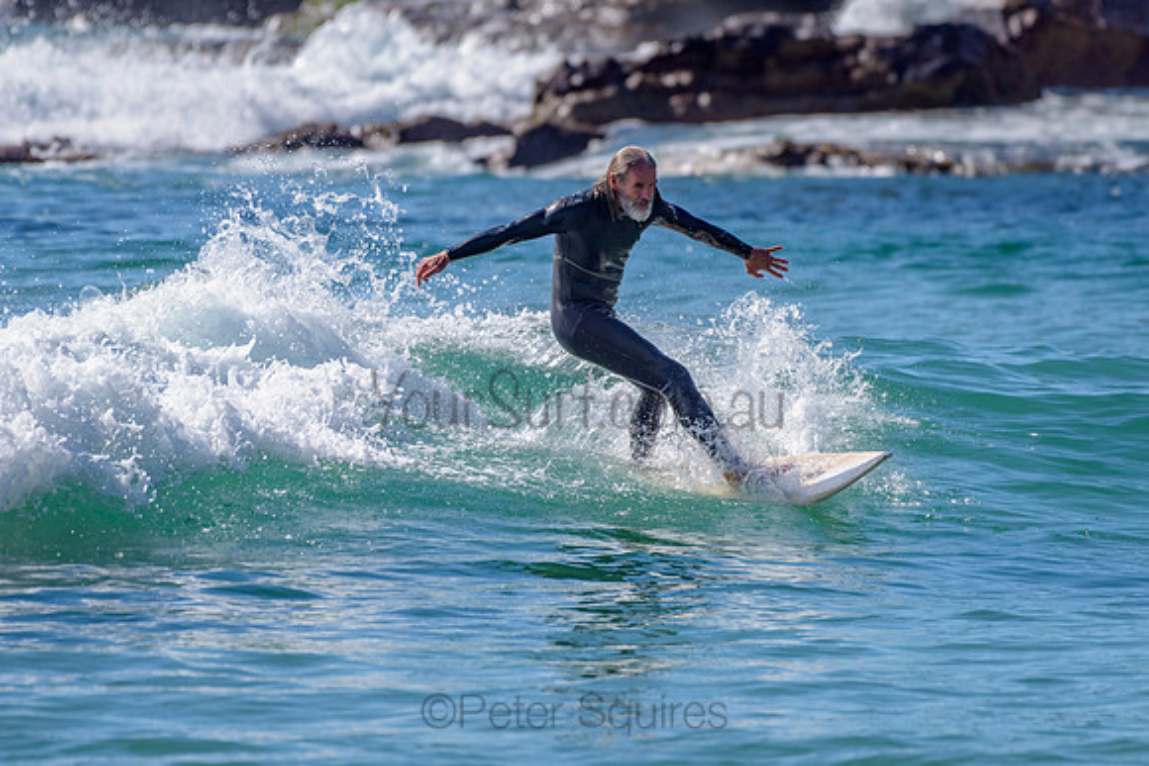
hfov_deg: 3.4
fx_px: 19567
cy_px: 326
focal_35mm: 613
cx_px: 657
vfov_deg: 2.2
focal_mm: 500
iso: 125
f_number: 5.6
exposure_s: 1/2000
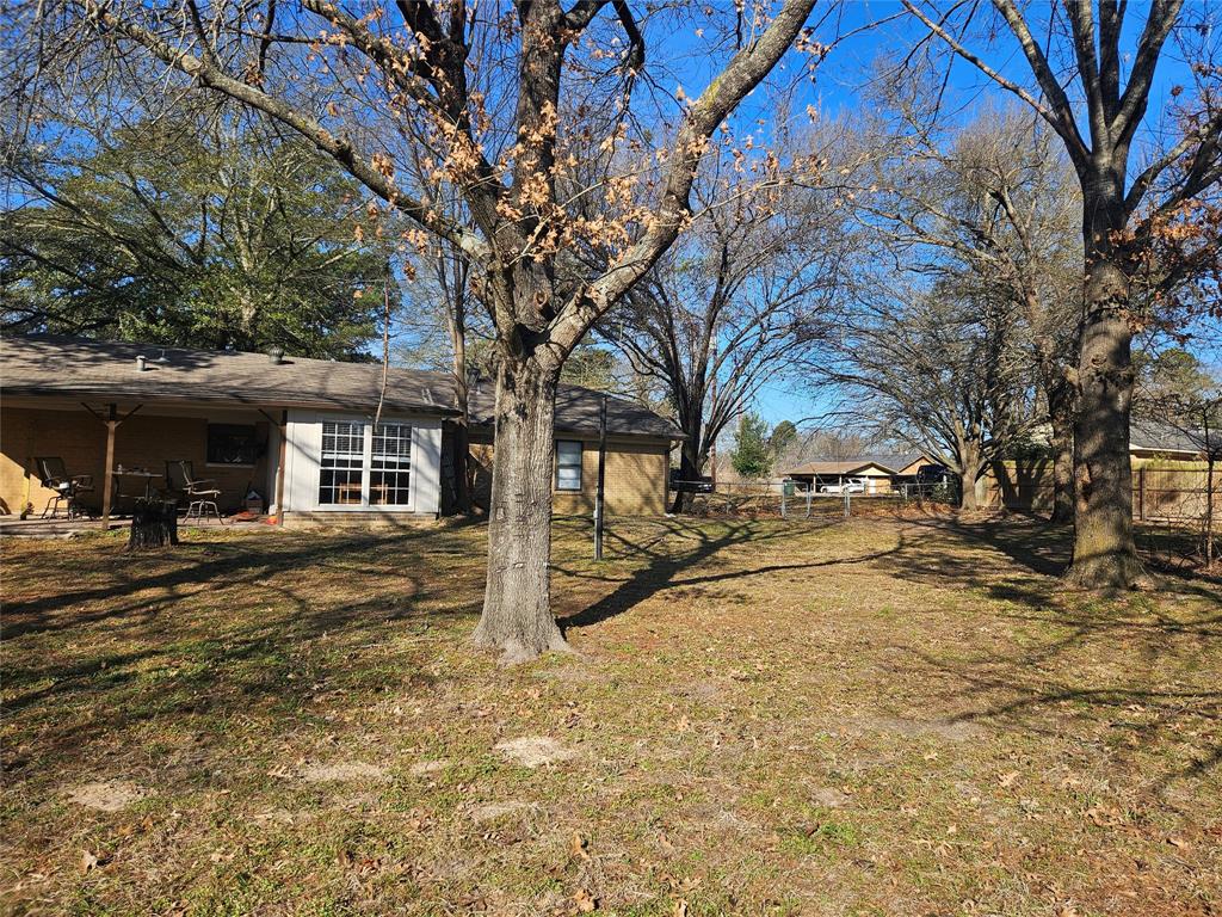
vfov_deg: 58.9
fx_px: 812
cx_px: 611
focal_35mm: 23
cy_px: 458
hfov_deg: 73.9
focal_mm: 5.4
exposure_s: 1/1148
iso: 25
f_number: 1.8
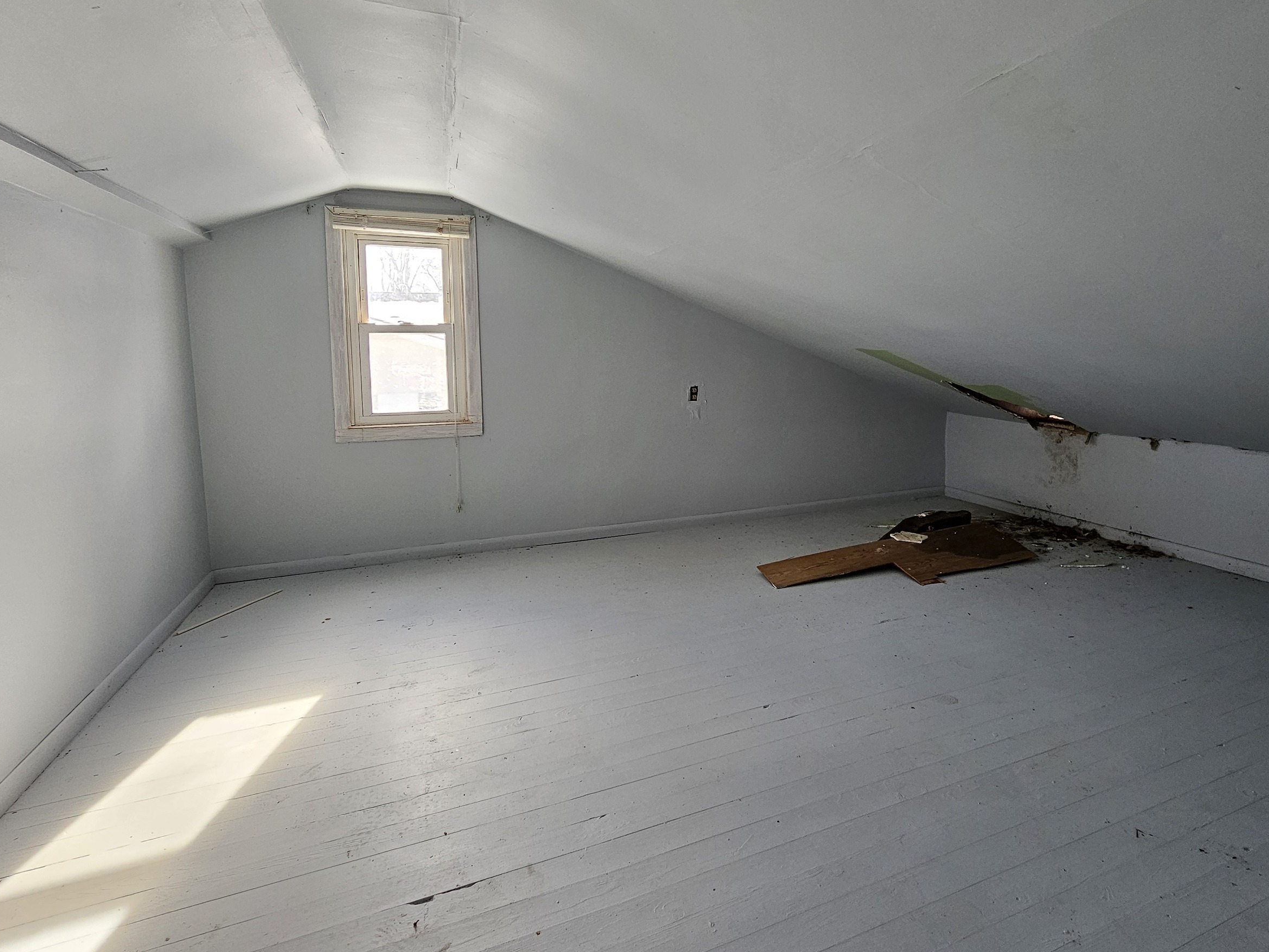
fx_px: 623
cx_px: 736
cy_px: 395
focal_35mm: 17
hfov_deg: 90.3
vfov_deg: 74.2
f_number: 2.2
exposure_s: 1/60
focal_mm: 2.2
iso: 80
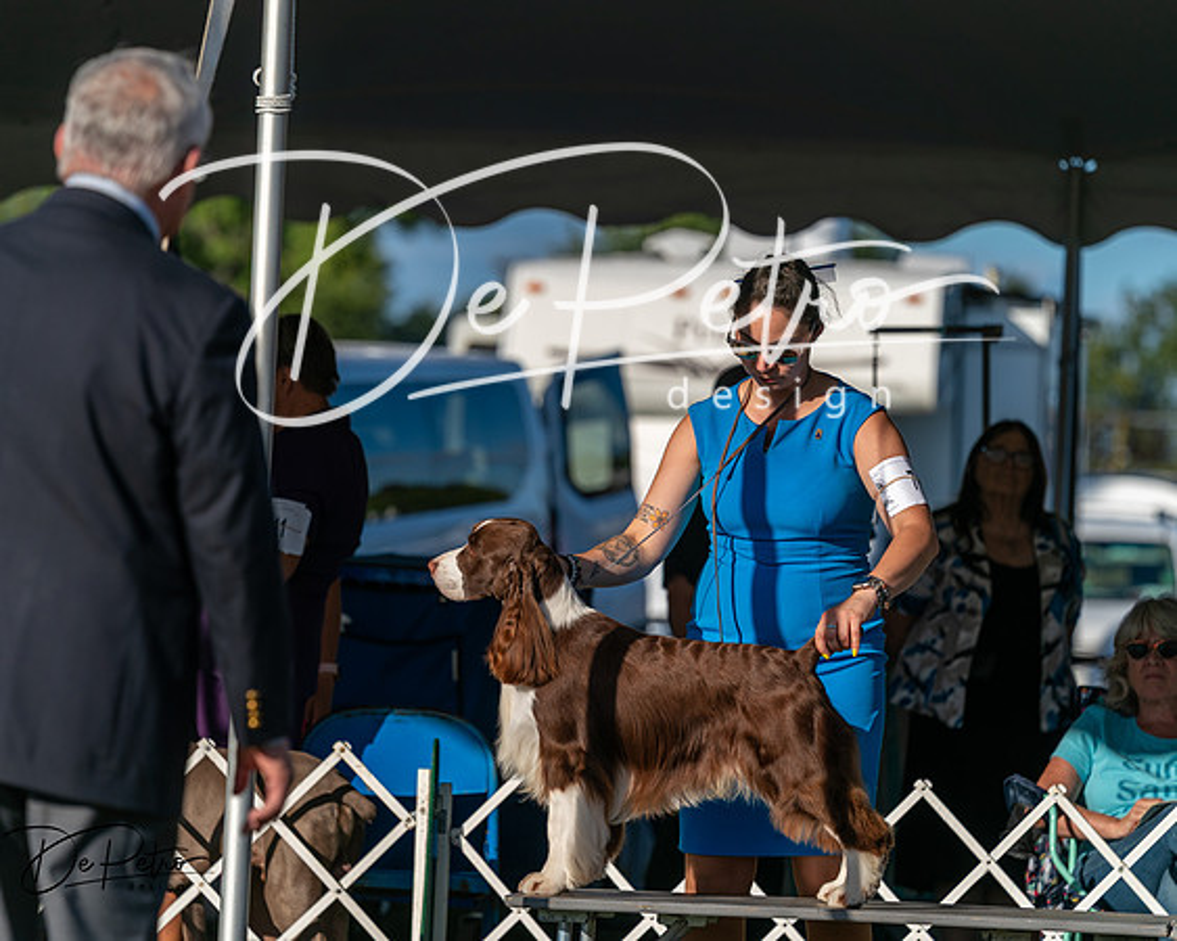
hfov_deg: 8.6
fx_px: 7843
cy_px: 470
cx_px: 588
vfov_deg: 6.9
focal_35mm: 225
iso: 100
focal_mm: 200
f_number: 4.5
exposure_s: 1/1250
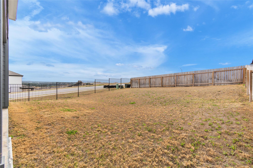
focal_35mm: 15
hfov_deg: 100.4
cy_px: 84
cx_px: 126
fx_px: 105
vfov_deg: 77.3
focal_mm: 10
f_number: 9
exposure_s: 1/250
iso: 100
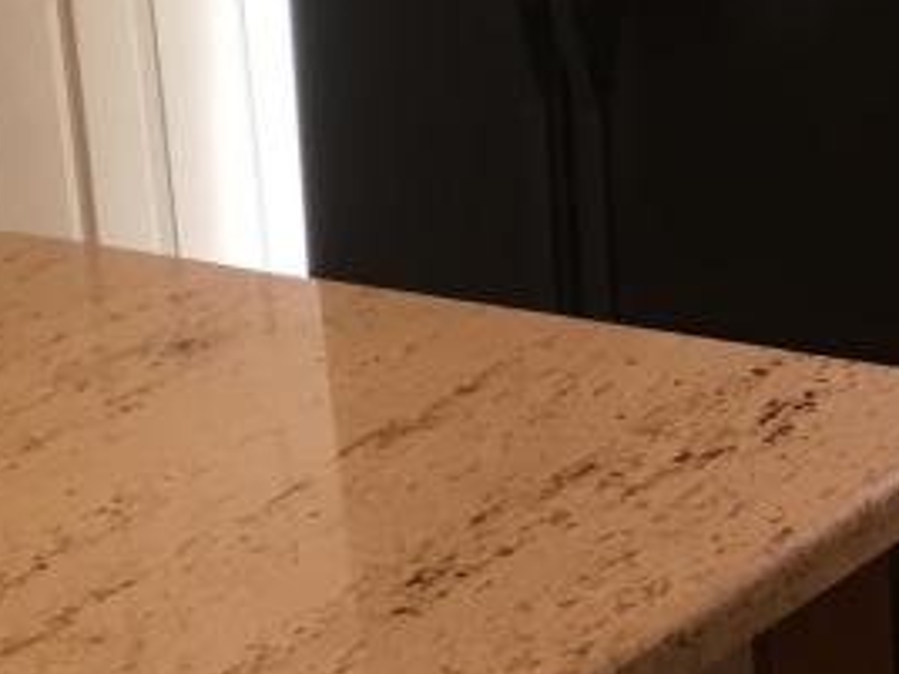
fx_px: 2883
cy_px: 70
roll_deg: +1.3
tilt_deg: -13.1
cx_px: 1157
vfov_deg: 13.2
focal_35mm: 111
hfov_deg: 16.8
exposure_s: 1/30
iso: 32
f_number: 2.2
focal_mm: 4.15
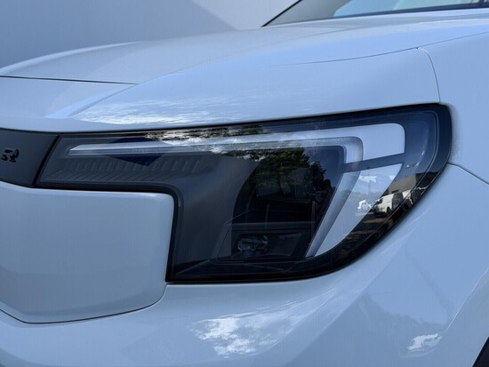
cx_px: 244
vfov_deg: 30.3
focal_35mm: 48
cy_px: 184
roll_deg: +2.6
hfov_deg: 39.6
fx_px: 678
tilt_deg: -9.6
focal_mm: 6.76
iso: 64
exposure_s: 1/1883
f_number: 1.78
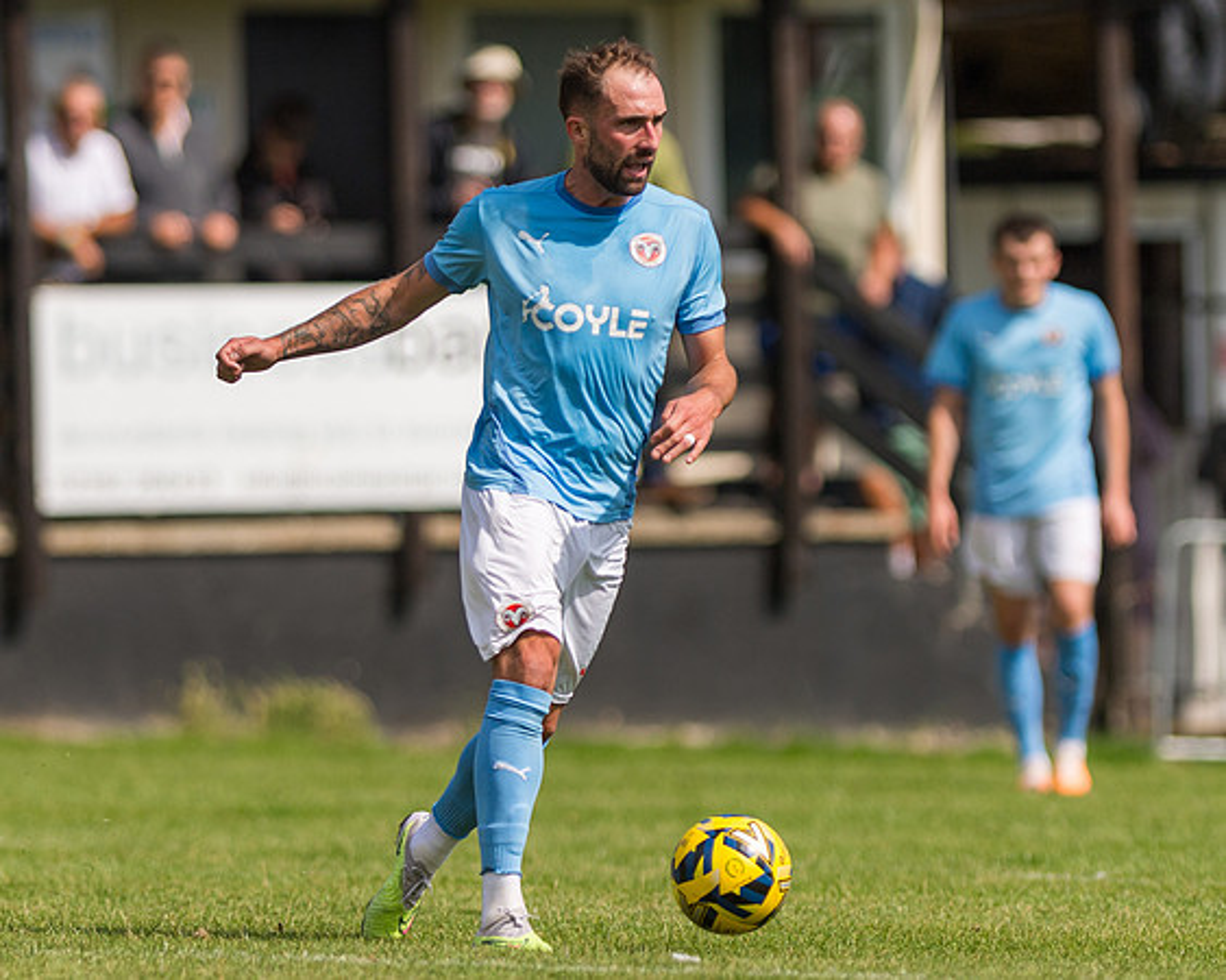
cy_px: 475
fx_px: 21273
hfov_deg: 3.3
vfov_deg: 2.6
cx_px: 607
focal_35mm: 586
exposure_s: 1/4000
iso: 100
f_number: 2.8
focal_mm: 300
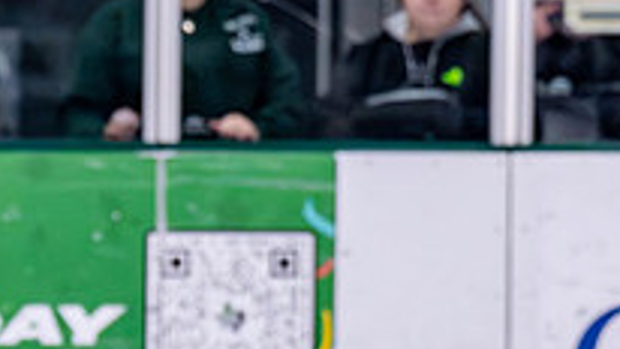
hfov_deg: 3.5
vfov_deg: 1.9
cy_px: 386
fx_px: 10261
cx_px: -140
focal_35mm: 624
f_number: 2.8
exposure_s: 1/1250
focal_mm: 116
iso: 2500
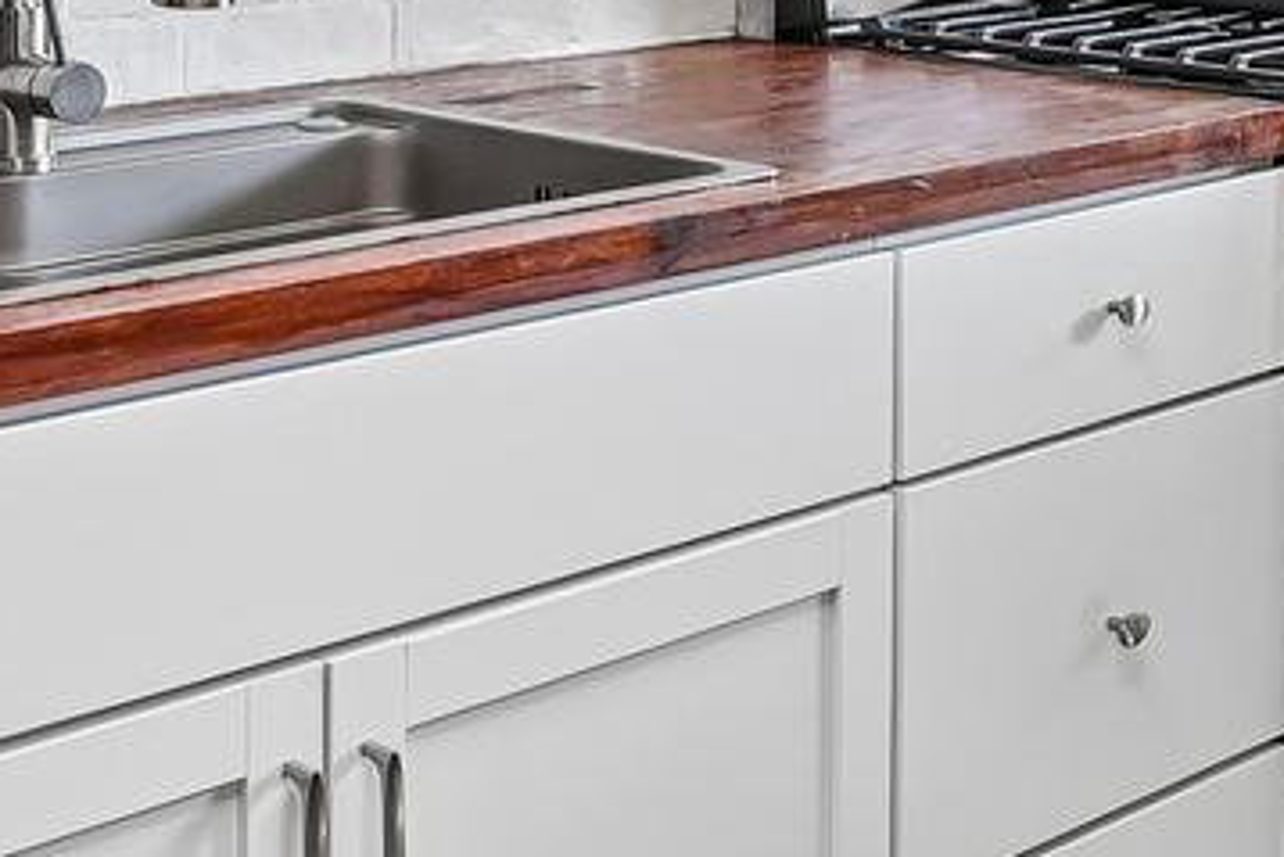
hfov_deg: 25.1
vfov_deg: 16.1
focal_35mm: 80
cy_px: -274
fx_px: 2854
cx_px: 965
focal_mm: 14
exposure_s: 1/15
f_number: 8
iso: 400
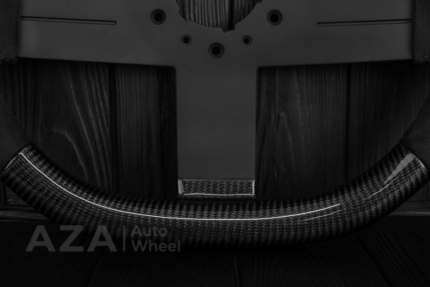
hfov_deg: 37.8
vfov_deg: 25.8
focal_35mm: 52
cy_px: 144
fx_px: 627
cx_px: 215
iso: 500
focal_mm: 35
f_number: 6.3
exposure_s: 1/125
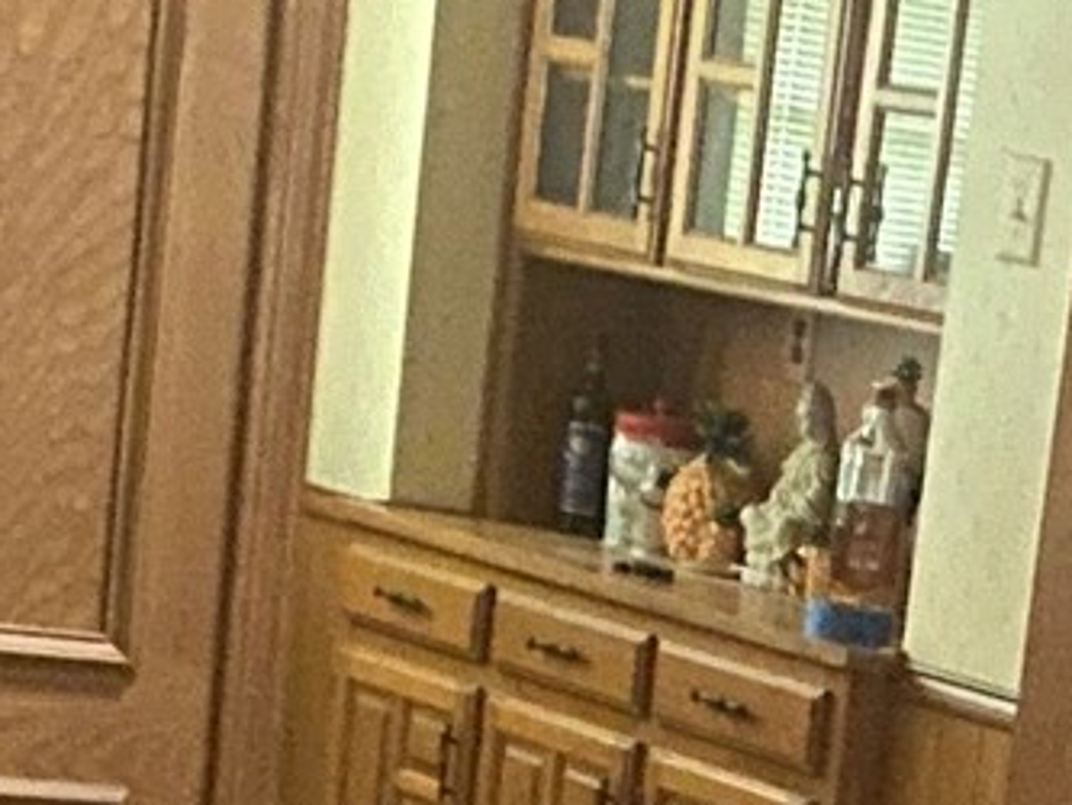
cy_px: 1806
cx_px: 1252
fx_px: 4957
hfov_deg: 12.1
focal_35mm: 160
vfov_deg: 8.6
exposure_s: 1/14
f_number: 1.8
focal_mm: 4.25
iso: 500
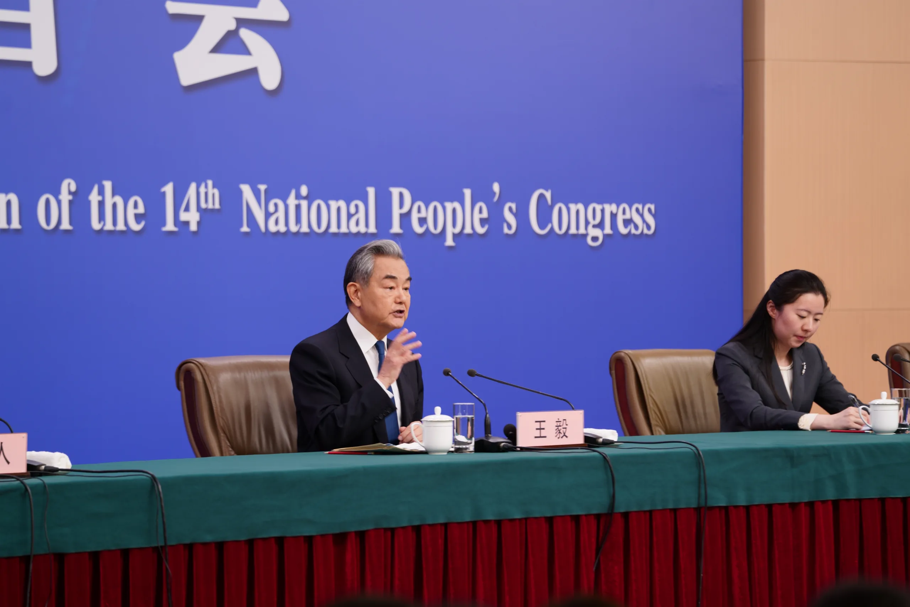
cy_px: 304
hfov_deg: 10.3
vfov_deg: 6.9
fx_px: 5056
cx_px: 455
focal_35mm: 200
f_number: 4
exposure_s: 1/50
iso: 100
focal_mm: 200
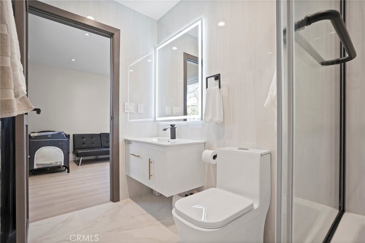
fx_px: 162
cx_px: 182
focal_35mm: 16
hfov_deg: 96.8
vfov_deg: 73.7
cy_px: 122
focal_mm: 16
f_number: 8
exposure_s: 1/30
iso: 2500
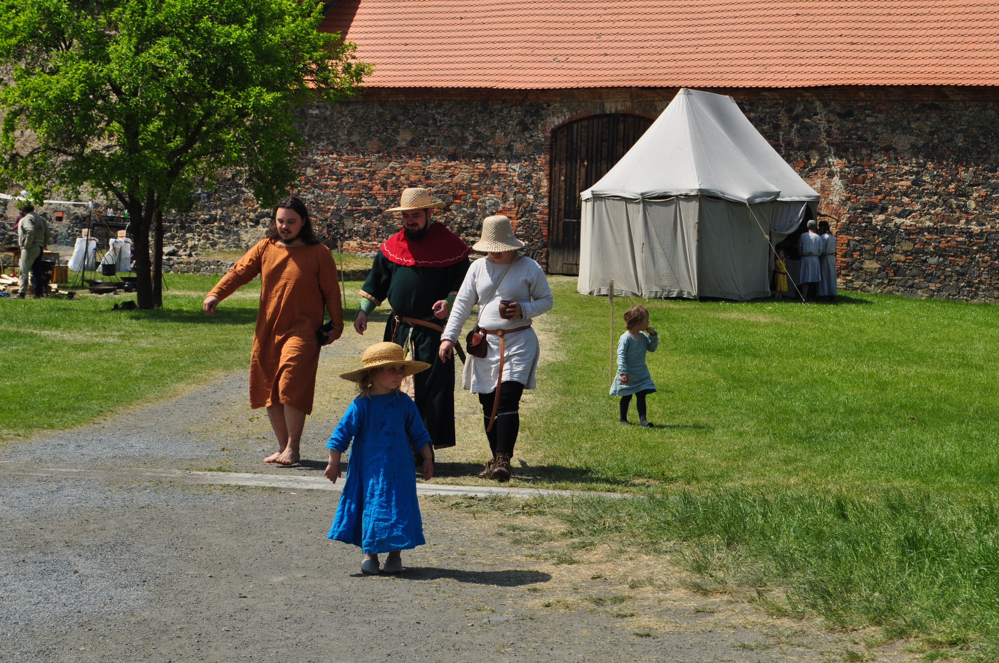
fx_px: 2287
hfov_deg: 24.6
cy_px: 332
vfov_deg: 16.5
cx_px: 500
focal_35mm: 82
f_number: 11
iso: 200
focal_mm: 55
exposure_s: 1/500
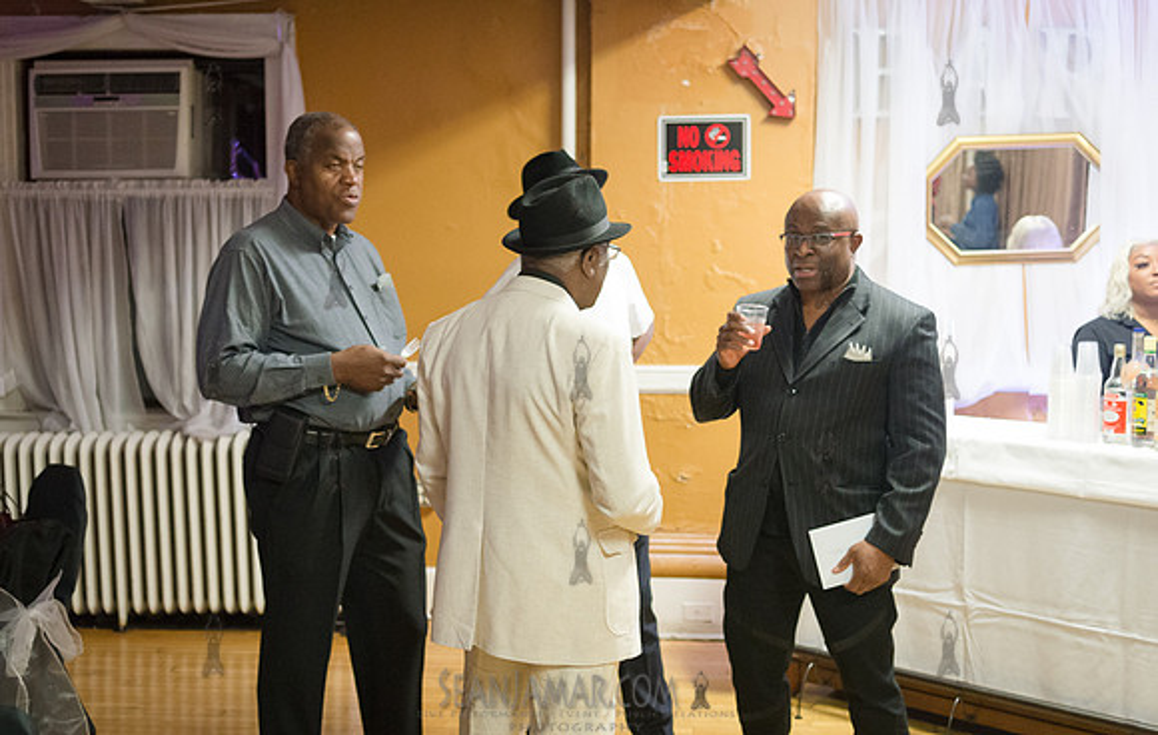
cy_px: 378
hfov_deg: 45.7
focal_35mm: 43
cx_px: 563
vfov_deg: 29.9
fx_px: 1374
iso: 4000
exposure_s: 1/125
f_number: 2.8
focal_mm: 35
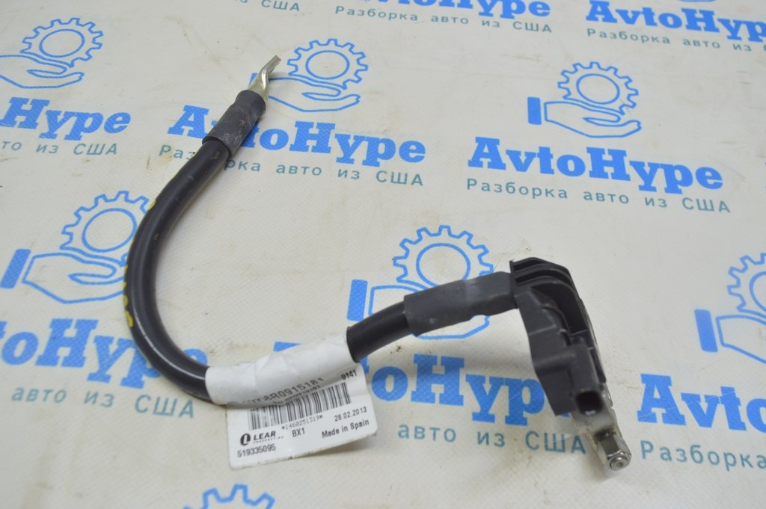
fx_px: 702
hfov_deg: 57.3
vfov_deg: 39.9
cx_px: 383
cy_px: 254
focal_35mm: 33
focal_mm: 22
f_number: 5.6
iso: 400
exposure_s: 1/25
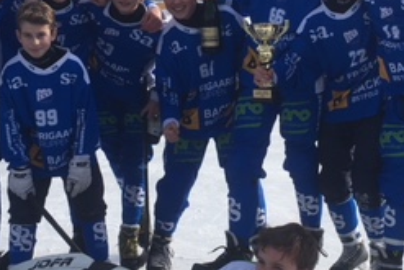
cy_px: 88
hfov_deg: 25.8
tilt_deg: -4.3
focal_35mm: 78
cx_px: 280
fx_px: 876
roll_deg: +0.8
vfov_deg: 17.5
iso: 25
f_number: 2.2
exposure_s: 1/1538
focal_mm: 4.15
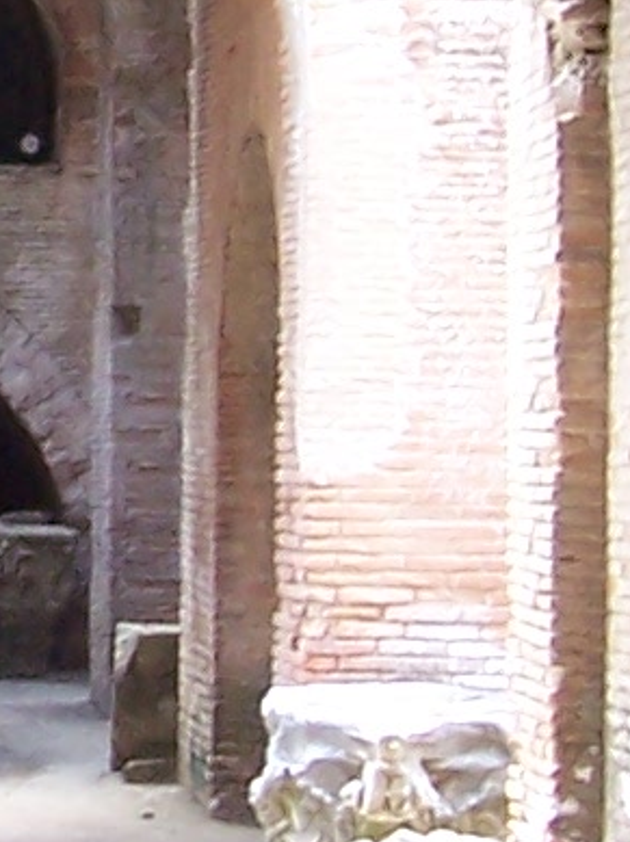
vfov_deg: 8.8
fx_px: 5445
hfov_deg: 6.5
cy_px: 169
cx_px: -437
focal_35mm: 224
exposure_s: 1/30
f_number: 2.7
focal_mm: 5.6
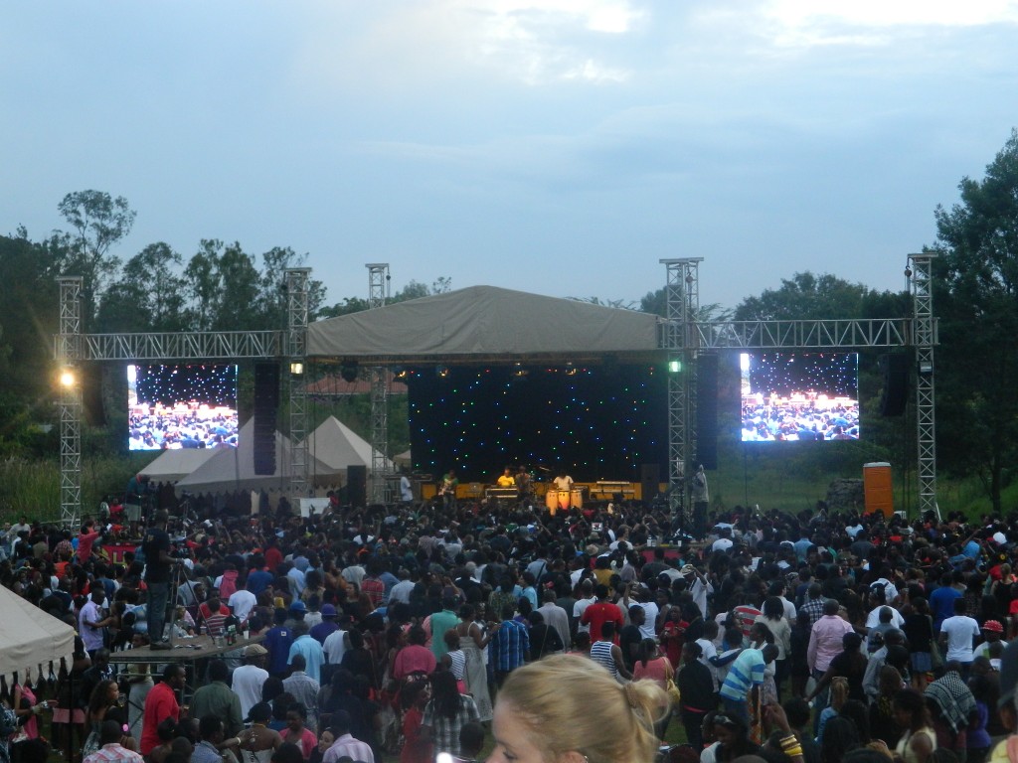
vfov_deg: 21.0
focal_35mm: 70
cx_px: 509
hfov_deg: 27.8
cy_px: 382
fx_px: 2059
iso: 280
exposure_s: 1/50
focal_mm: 12.6
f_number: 4
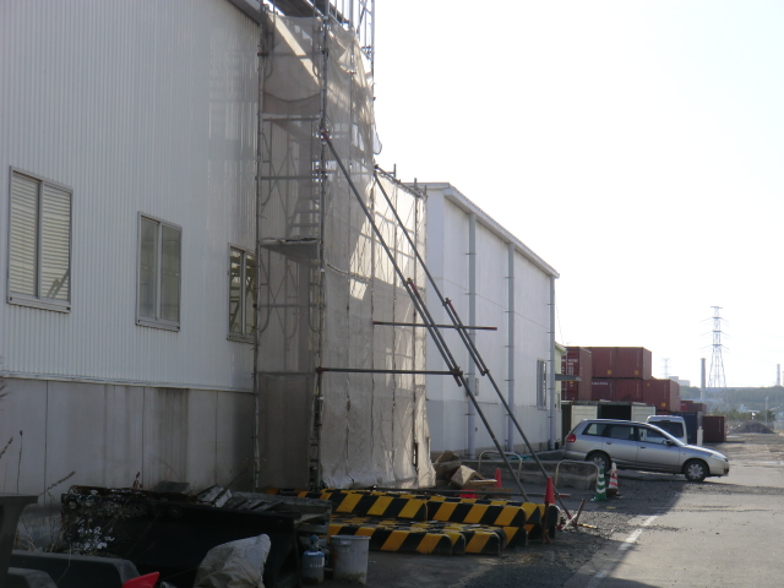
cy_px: 294
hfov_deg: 25.7
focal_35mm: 76
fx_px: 1721
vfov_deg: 19.4
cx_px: 392
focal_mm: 13.6
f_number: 4.6
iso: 64
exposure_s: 1/400
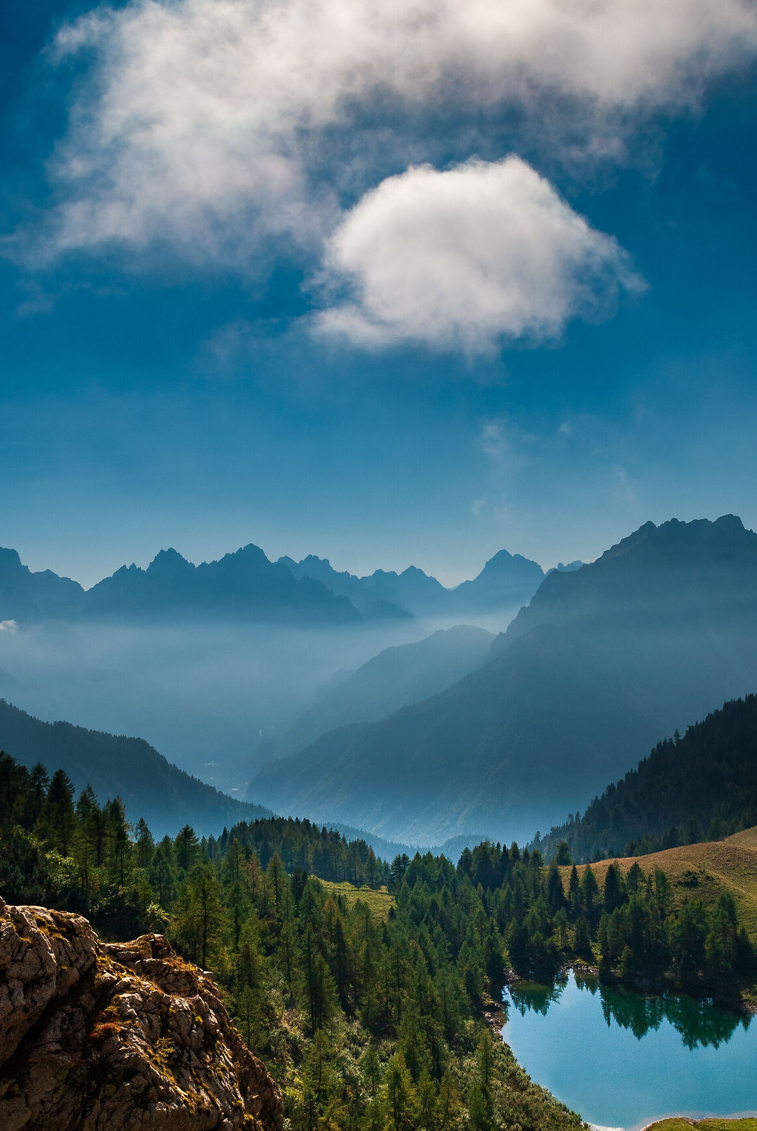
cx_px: 452
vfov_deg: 42.7
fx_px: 1446
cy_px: 575
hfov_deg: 29.3
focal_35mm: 46
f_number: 8
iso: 100
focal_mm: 22
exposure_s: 1/1500
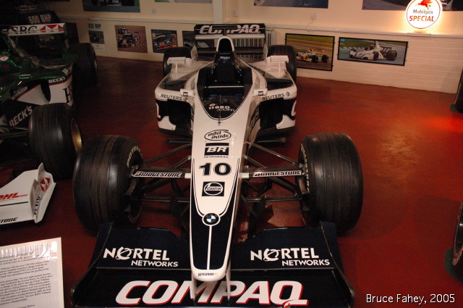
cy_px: 154
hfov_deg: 67.4
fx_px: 347
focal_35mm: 27
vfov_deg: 47.8
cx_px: 232
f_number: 3.5
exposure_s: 1/50
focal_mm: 18
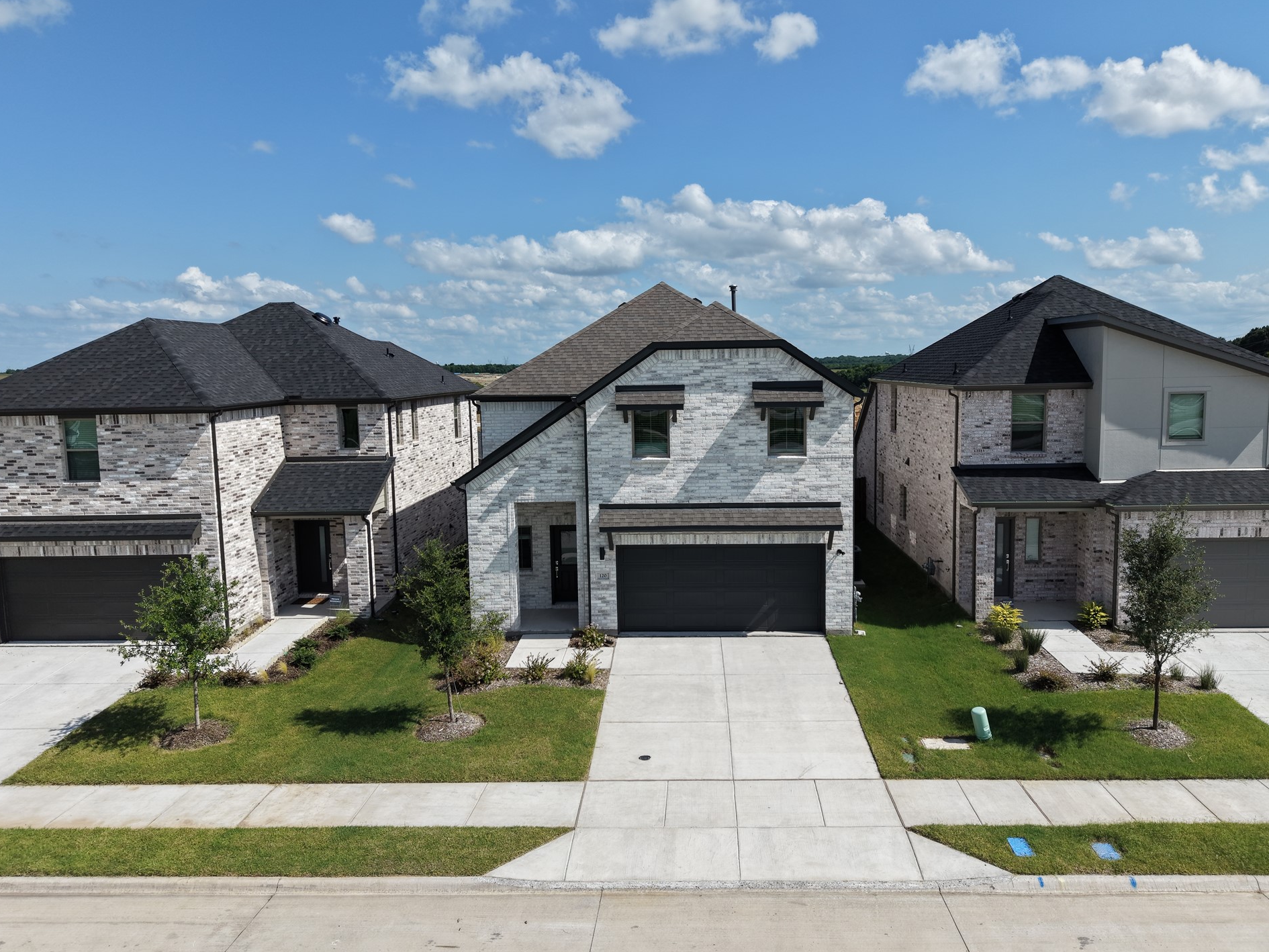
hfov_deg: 67.3
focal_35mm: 26
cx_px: 658
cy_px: 469
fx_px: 953
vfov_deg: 53.1
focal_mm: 8.67
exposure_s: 1/5000
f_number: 1.8
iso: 160
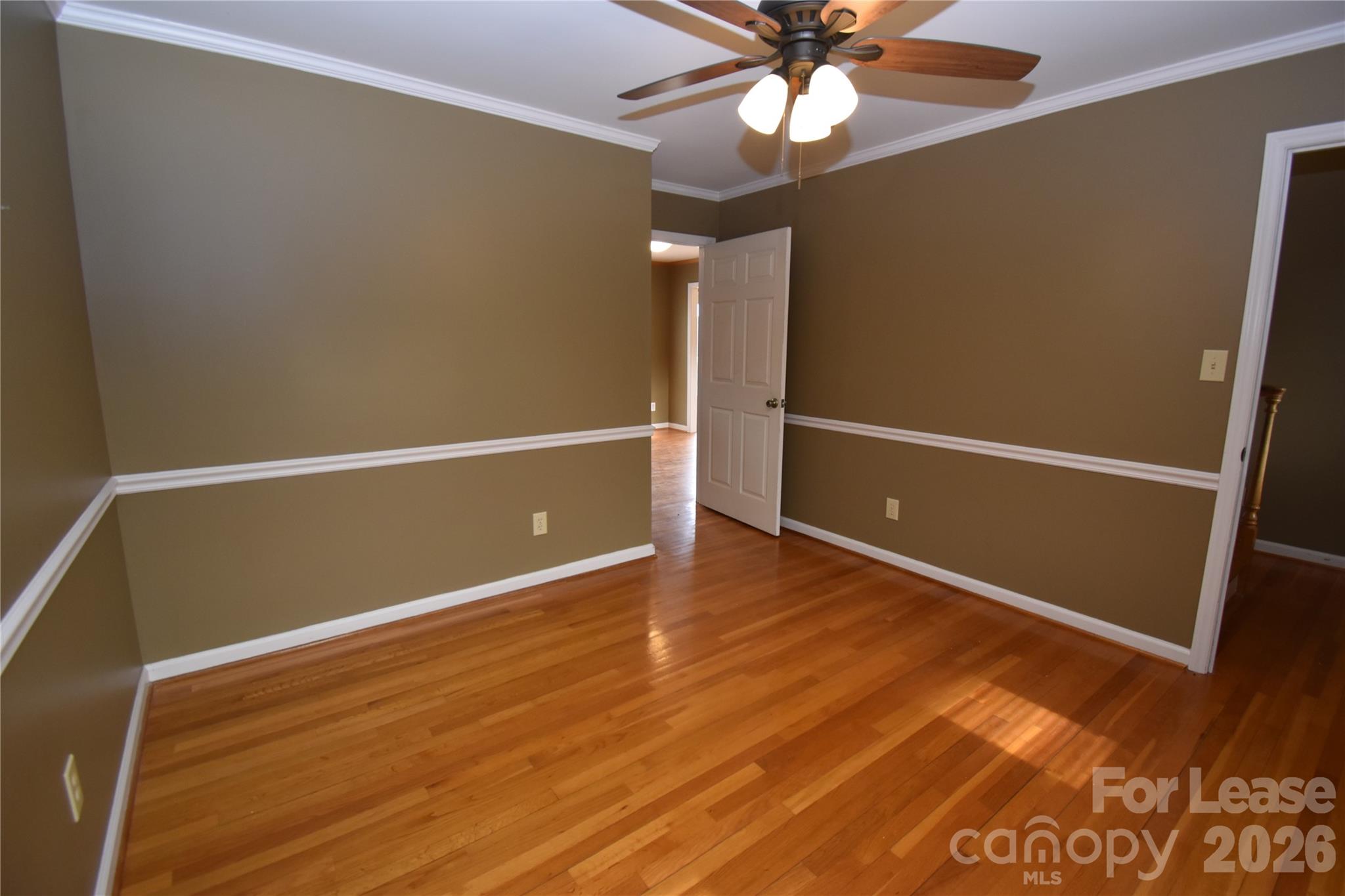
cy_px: 448
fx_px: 560
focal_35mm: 15
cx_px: 672
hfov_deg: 100.4
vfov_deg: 77.3
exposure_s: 1/100
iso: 800
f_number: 5
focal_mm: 10
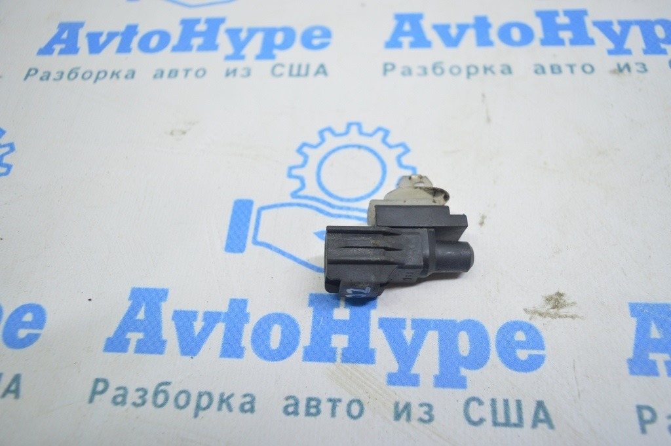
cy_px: 223
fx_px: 503
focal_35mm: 27
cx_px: 336
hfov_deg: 67.4
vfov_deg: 47.9
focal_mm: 18
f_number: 3.5
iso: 400
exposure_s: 1/40
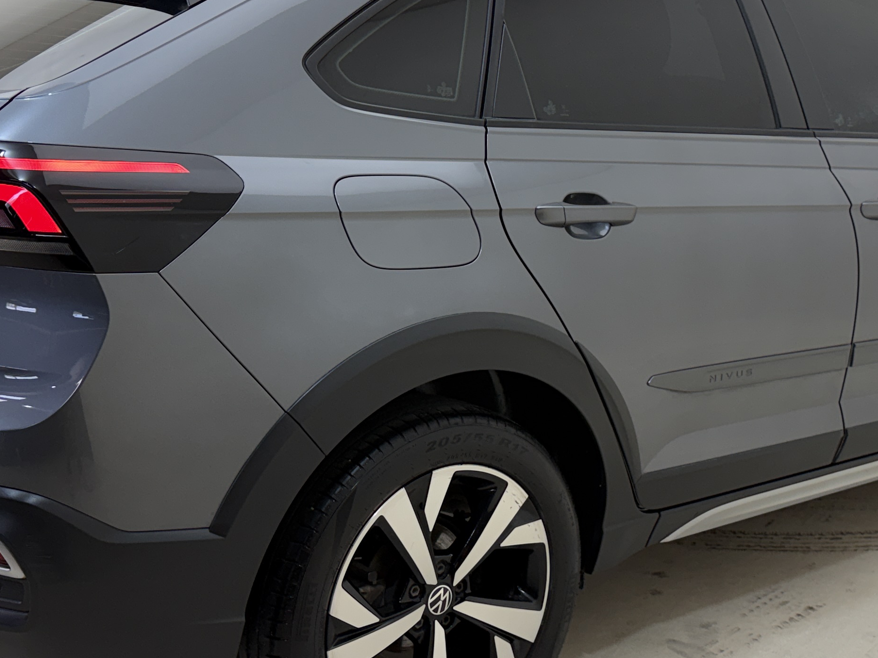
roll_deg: -0.3
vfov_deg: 28.0
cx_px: 480
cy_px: 326
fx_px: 1319
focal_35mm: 52
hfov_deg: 36.8
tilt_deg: -13.0
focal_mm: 6.76
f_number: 1.78
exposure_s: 1/246
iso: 64
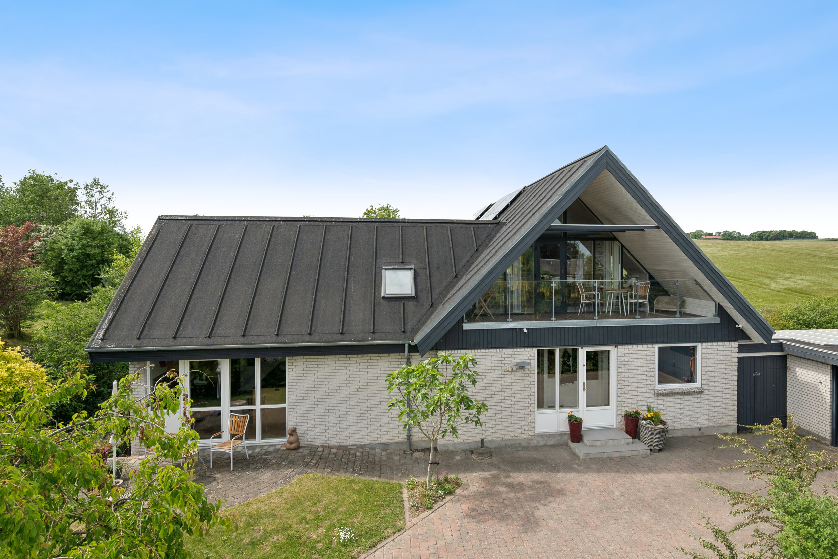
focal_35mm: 19
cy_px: 291
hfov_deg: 87.7
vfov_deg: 65.6
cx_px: 472
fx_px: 433
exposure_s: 1/1250
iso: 125
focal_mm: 15.5
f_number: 5
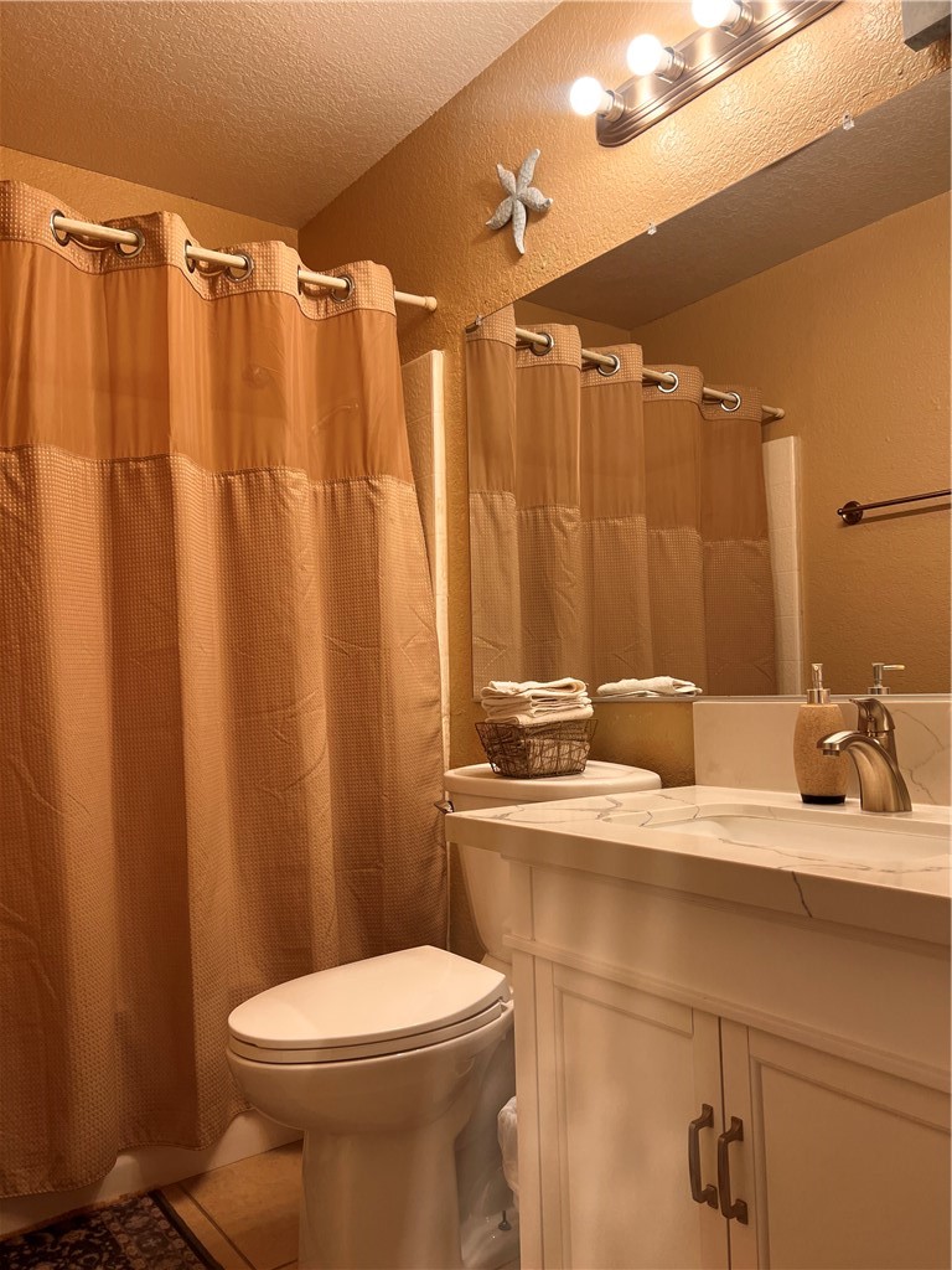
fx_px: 953
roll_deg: +0.3
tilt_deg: +2.2
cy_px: 635
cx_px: 476
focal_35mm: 26
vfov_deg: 67.3
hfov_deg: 53.1
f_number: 1.5
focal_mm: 5.7
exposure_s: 1/128
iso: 64
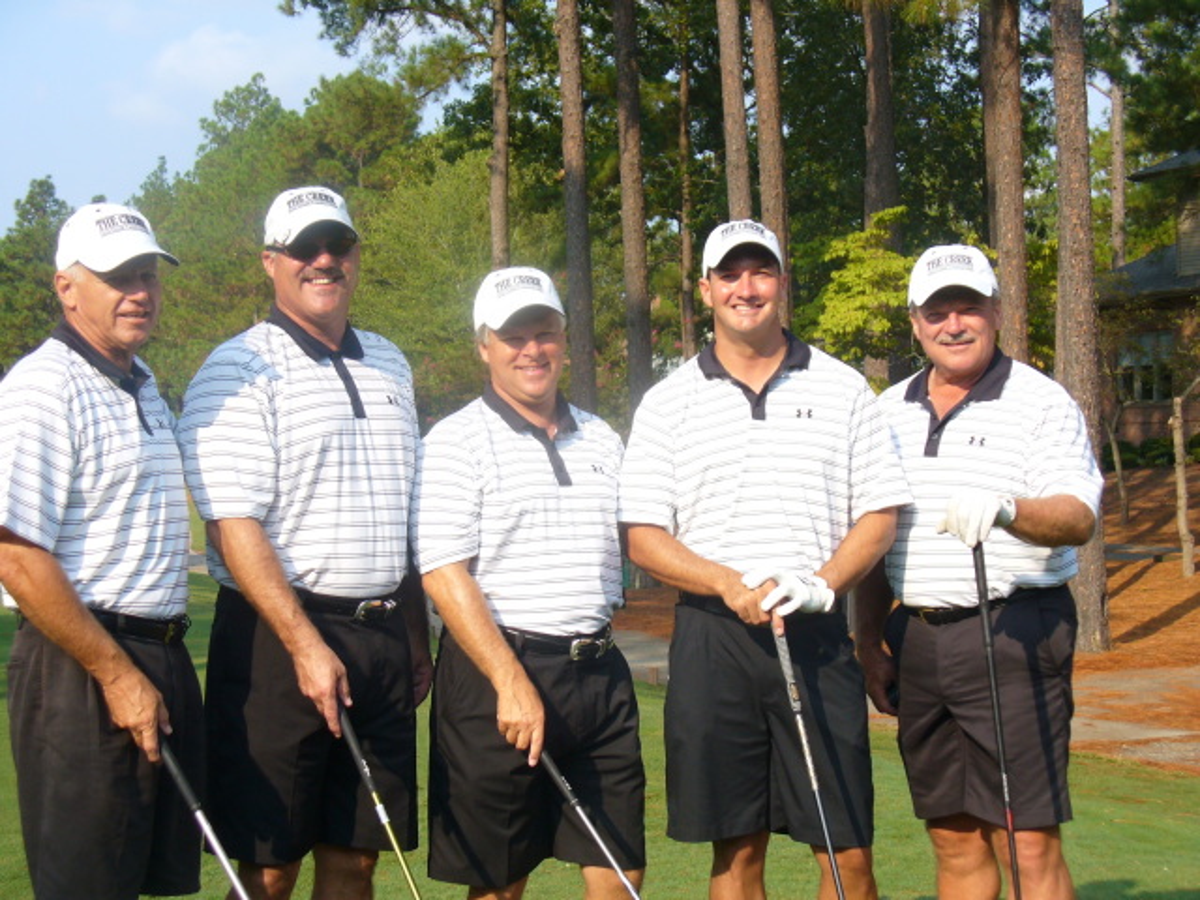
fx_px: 2392
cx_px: 600
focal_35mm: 69
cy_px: 450
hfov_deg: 28.2
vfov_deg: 21.3
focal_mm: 11.4
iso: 80
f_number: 3.2
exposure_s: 1/500
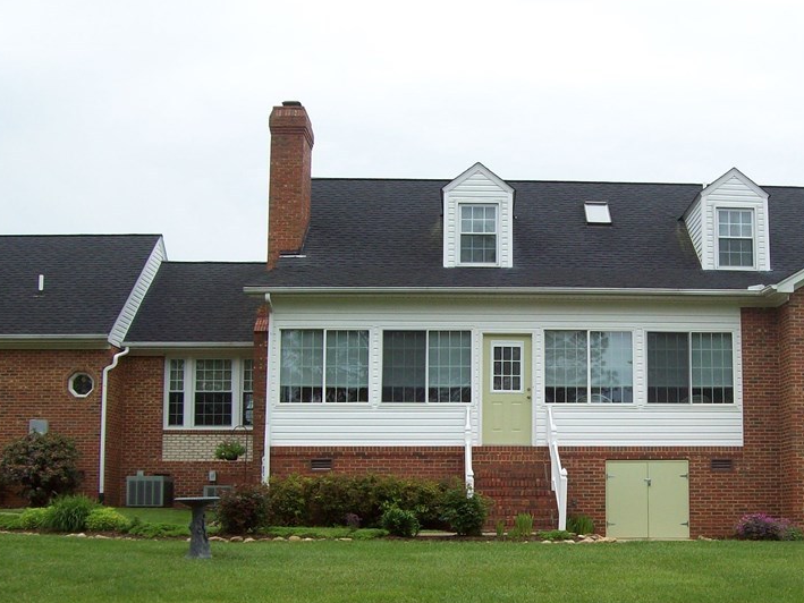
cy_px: 414
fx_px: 1208
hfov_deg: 36.4
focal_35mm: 52
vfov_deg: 27.8
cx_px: 548
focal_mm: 6
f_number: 4.8
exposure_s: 1/405
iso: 80
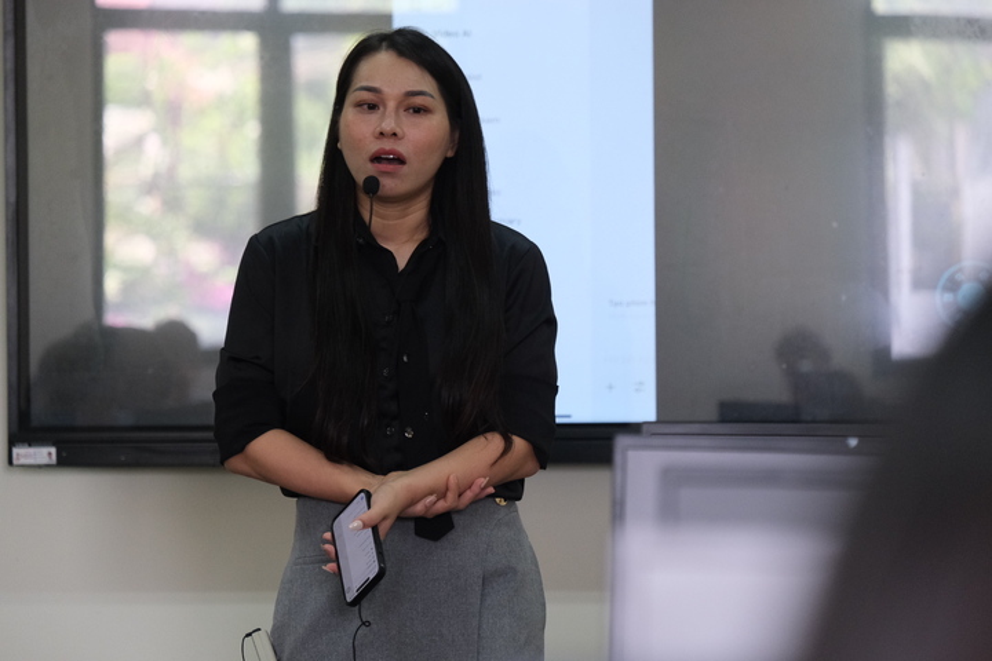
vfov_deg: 5.9
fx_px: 6447
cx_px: 496
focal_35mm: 234
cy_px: 330
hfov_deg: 8.8
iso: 2500
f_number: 5
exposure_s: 1/125
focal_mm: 156.1
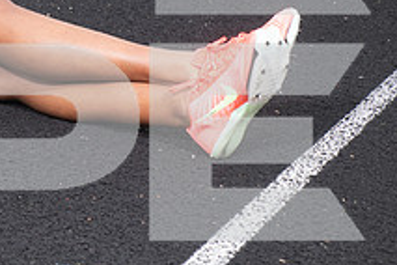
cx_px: -104
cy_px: -83
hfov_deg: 15.0
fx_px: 1445
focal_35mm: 131
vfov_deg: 10.2
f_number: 6.3
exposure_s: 1/400
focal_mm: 48
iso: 250
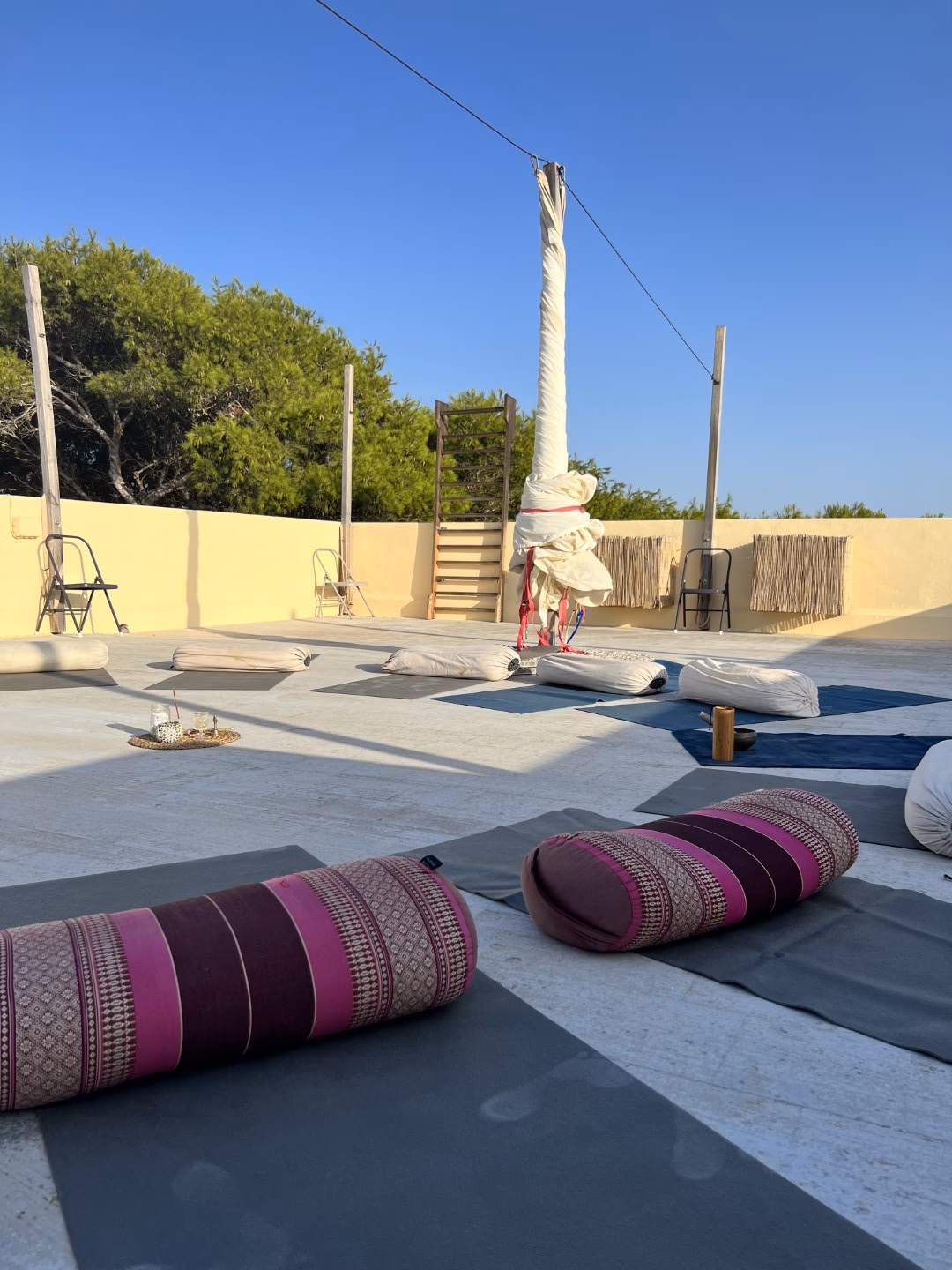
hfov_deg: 53.1
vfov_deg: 67.3
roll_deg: -0.3
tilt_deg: -4.0
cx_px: 476
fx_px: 953
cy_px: 635
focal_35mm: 26
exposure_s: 1/3831
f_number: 1.5
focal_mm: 5.7
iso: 50
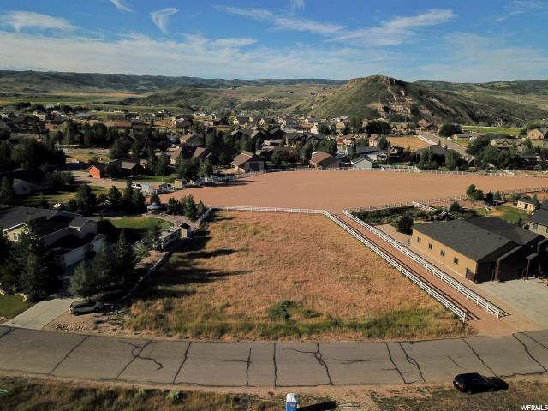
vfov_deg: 53.1
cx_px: 274
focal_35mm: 26
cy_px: 206
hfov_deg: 67.3
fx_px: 412
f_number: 2.2
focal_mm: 4.73
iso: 100
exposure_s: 1/4115
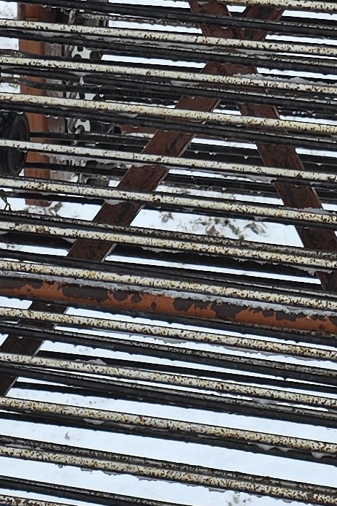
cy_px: -31
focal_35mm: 138
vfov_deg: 14.6
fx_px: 1938
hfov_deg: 9.9
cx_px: 136
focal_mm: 6.3
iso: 12
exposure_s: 1/441
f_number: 1.7
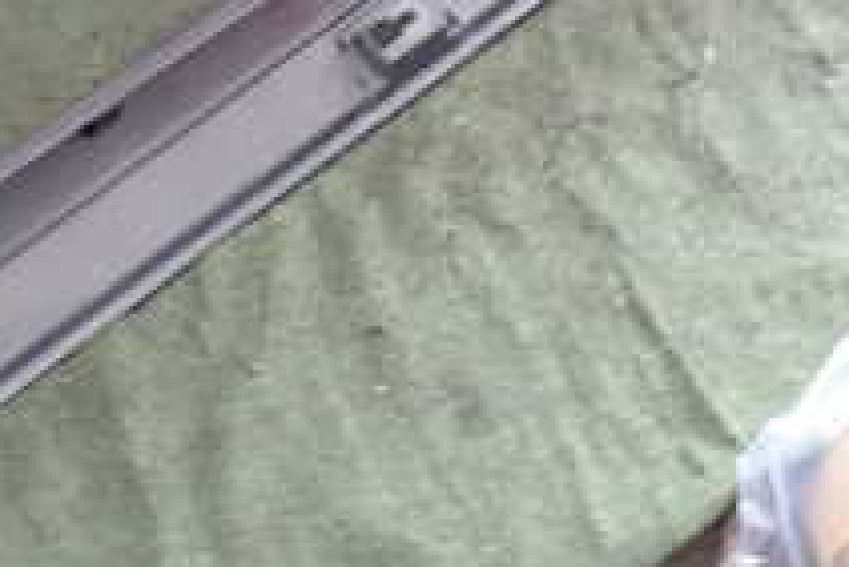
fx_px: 1746
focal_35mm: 74
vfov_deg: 18.4
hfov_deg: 26.7
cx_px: 141
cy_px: 229
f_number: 2
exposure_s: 1/30
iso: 250
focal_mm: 4.5
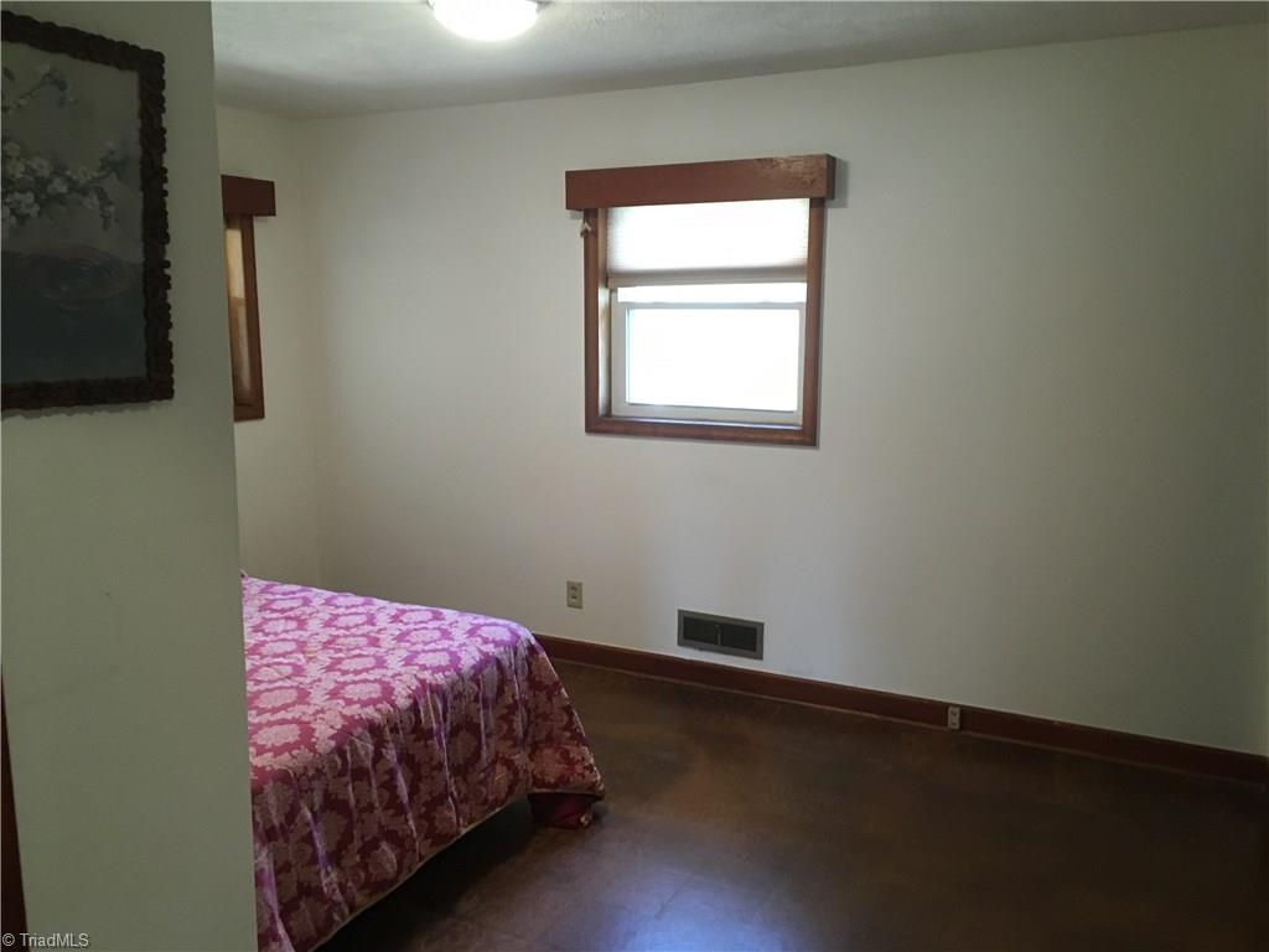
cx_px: 634
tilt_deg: -9.5
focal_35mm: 29
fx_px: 1063
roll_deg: +0.4
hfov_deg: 61.7
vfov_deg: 48.2
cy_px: 476
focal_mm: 4.15
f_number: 2.2
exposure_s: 1/30
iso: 125
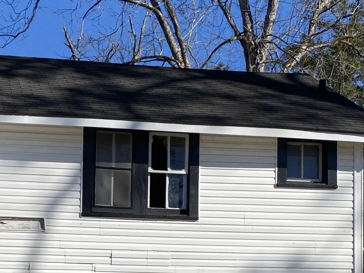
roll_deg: +0.3
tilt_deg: +1.1
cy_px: 291
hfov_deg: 26.7
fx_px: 757
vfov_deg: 19.7
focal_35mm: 72
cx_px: 95
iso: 32
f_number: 1.8
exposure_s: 1/4444
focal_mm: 4.25
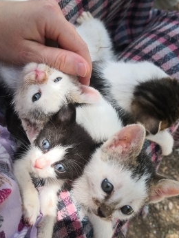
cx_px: 104
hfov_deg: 36.8
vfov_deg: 47.8
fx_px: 269
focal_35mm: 39
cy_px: 124
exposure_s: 1/280
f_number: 1.6
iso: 50
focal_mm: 3.95
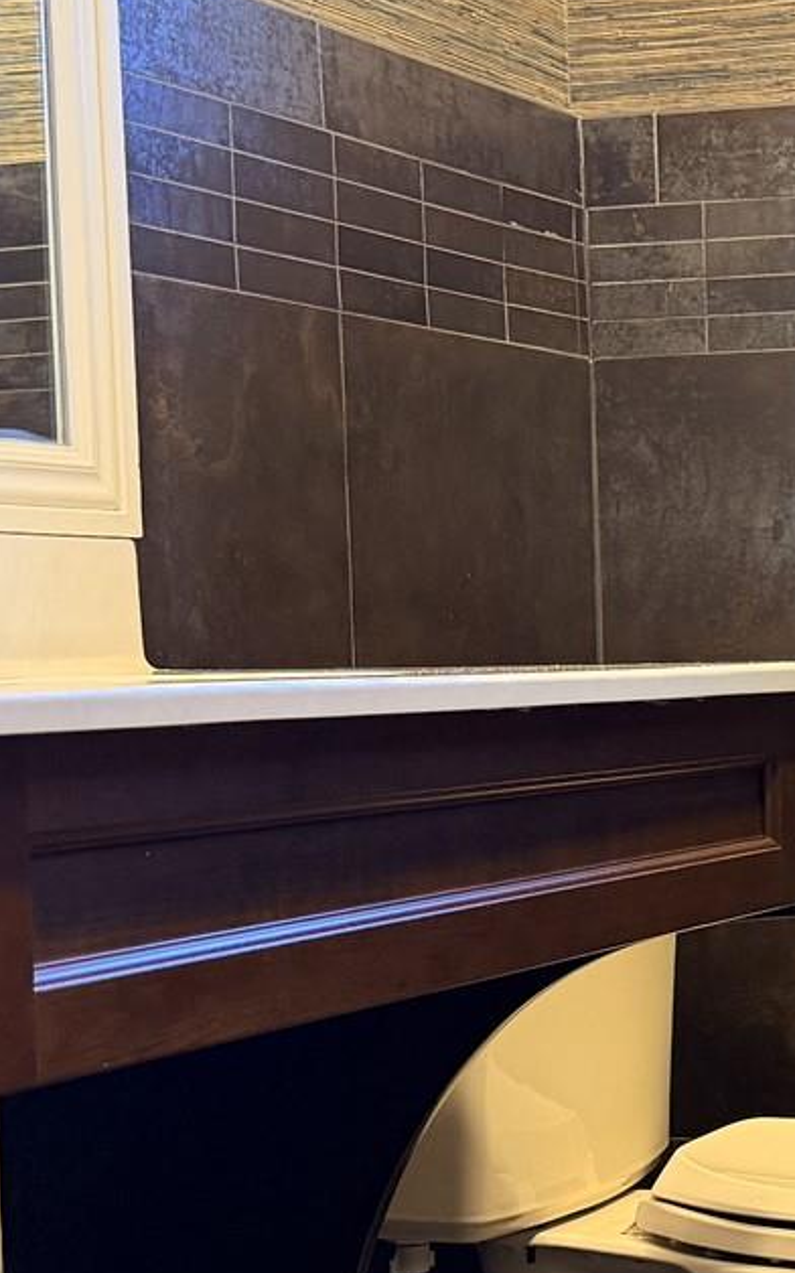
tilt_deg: -2.6
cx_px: 1087
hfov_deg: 14.9
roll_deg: +1.5
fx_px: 2880
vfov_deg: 24.9
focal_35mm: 83
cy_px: 752
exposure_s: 1/60
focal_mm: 6.76
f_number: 1.78
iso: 250
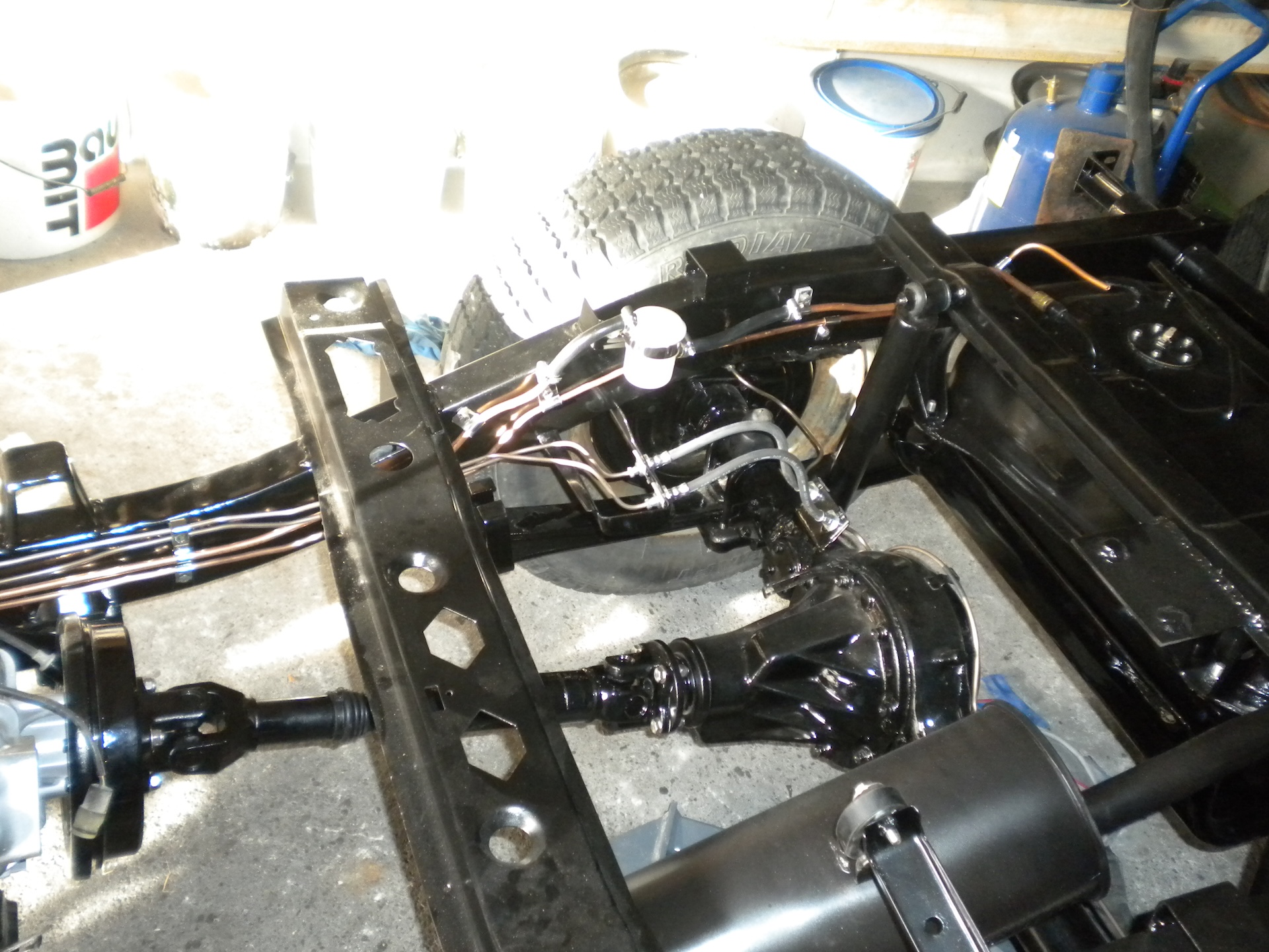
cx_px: 634
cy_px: 476
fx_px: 1283
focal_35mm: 35
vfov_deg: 40.7
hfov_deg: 52.6
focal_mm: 6.3
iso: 400
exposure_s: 1/30
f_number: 3.1
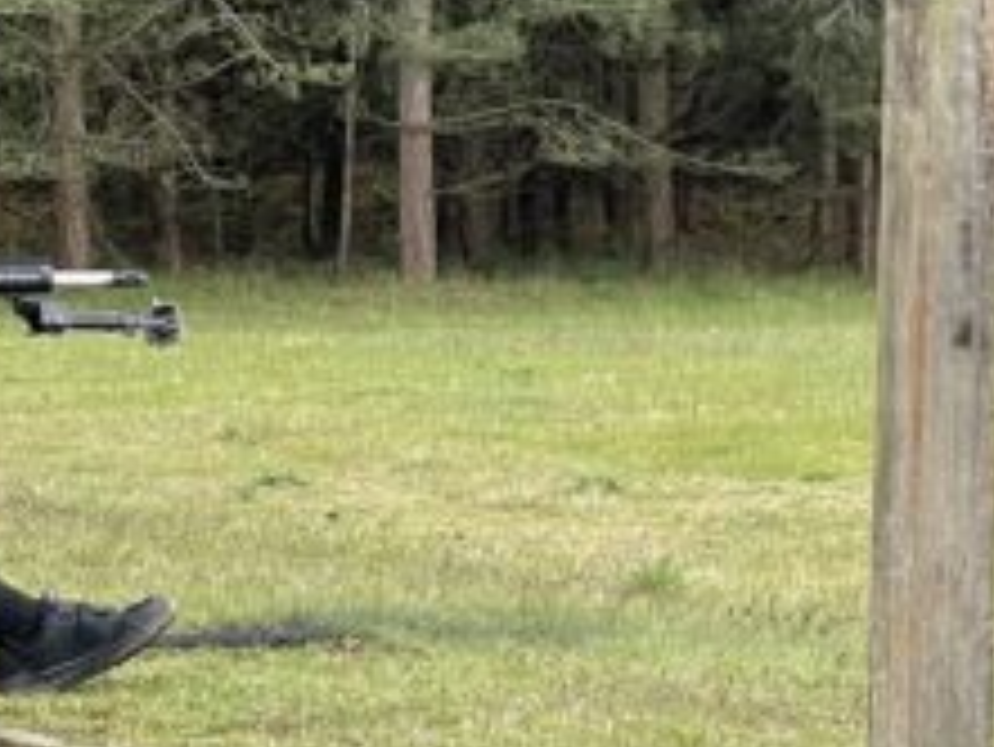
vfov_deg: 6.2
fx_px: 6924
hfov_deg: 8.2
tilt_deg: -3.9
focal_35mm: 241
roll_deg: -0.4
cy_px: 729
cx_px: 1084
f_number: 2
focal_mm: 6
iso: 25
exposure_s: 1/432
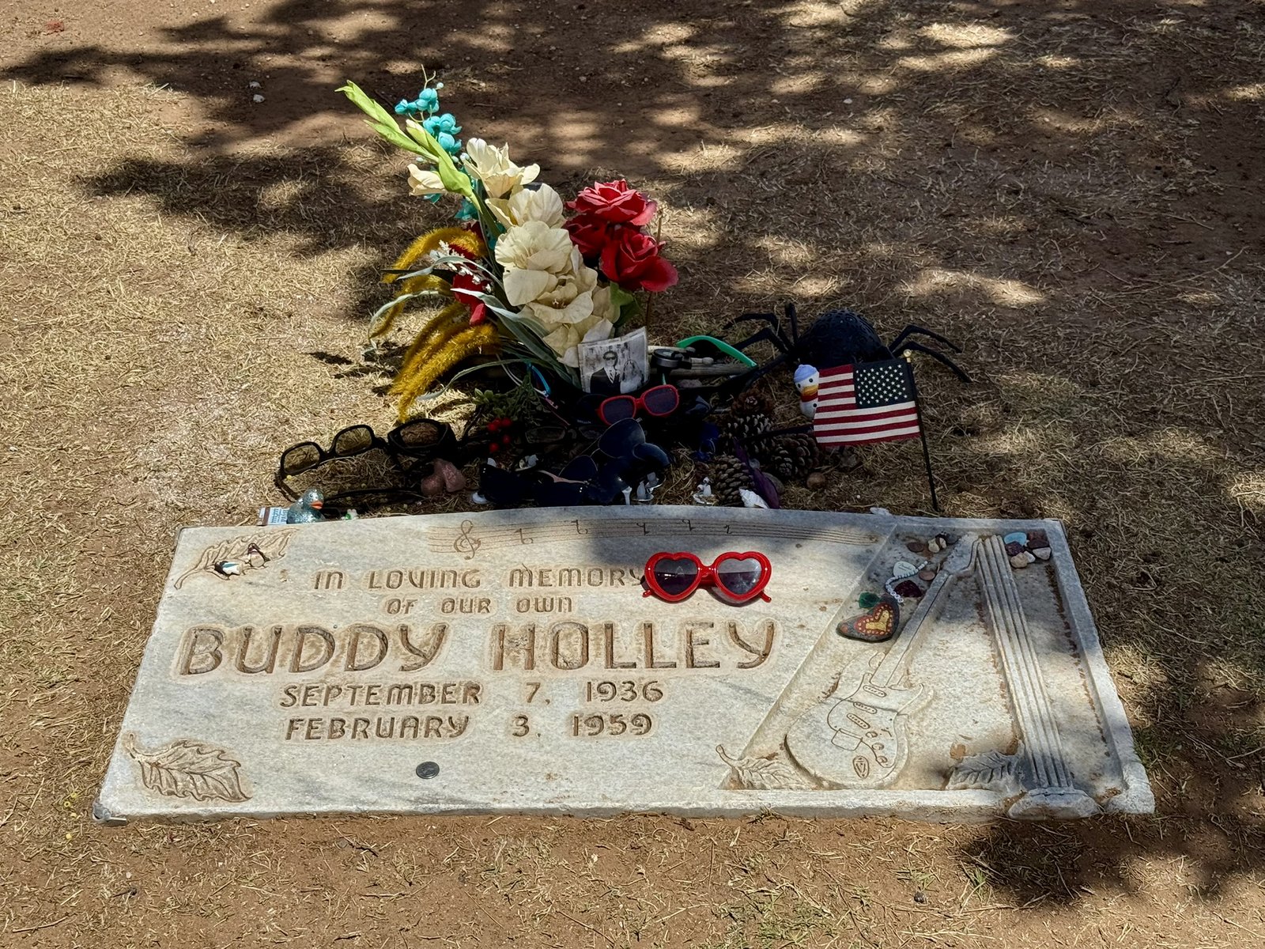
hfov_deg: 39.7
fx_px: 1754
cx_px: 632
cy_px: 474
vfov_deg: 30.3
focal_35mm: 48
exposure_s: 1/9009
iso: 64
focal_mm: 6.76
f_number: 1.78
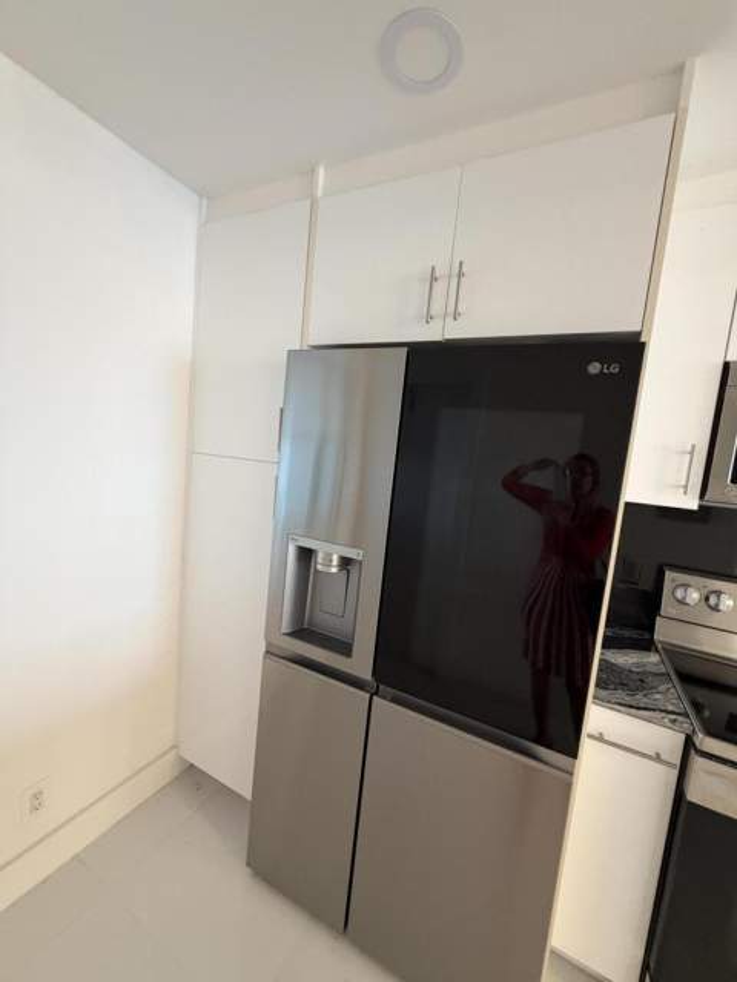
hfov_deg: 85.7
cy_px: 491
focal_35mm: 14
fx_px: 397
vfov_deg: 102.1
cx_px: 368
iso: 320
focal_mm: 2.22
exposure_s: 1/60
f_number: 2.2
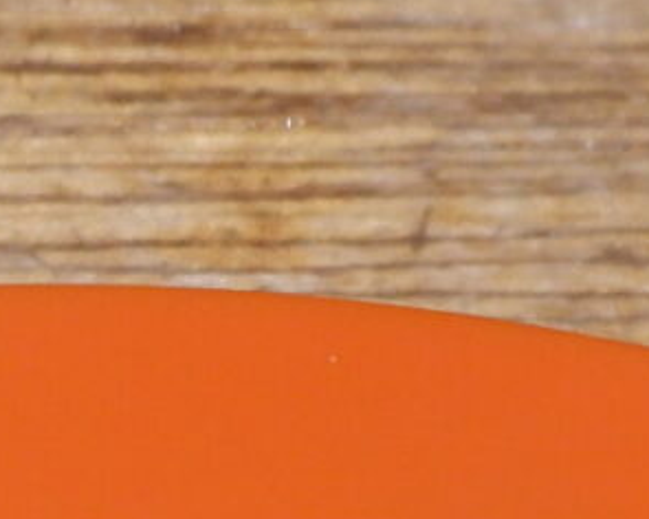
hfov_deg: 6.2
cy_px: 704
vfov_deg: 5.0
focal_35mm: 309
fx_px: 5935
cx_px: 713
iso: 1000
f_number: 4.4
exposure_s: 1/38
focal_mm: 25.6
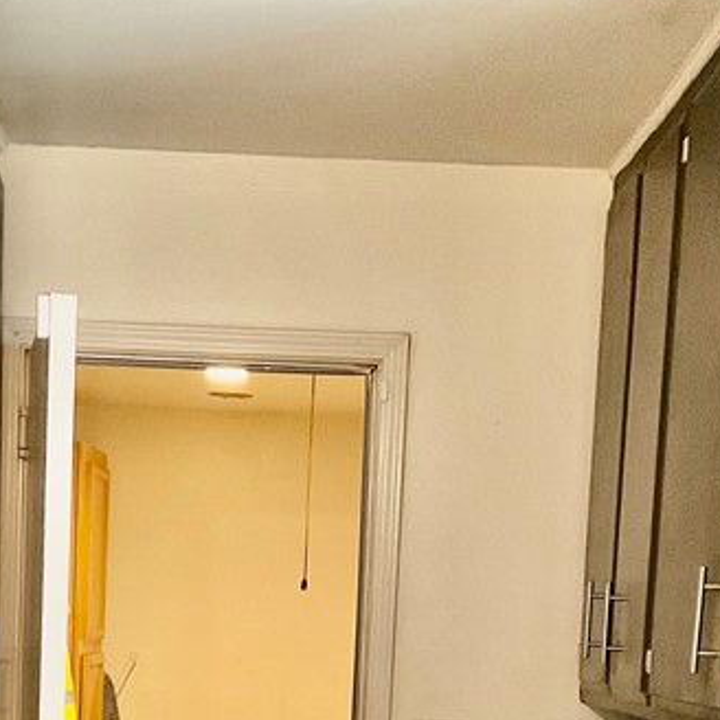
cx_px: 259
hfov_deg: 21.6
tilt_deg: -6.7
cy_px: 828
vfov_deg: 20.5
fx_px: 1883
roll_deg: -2.8
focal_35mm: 80
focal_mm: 3
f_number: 1.8
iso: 250
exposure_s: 1/40
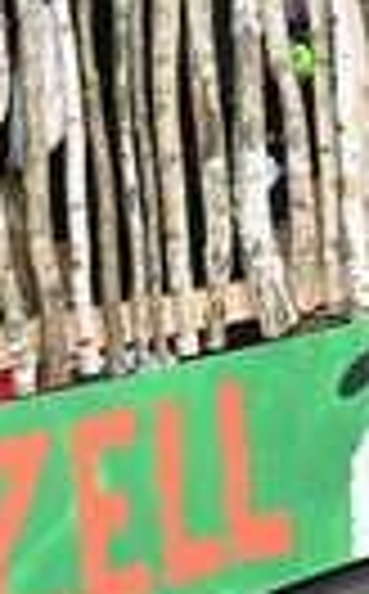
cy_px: 72
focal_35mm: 96
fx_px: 1551
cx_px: 351
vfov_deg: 21.3
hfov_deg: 13.4
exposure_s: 1/200
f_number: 20
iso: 1000
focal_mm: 31
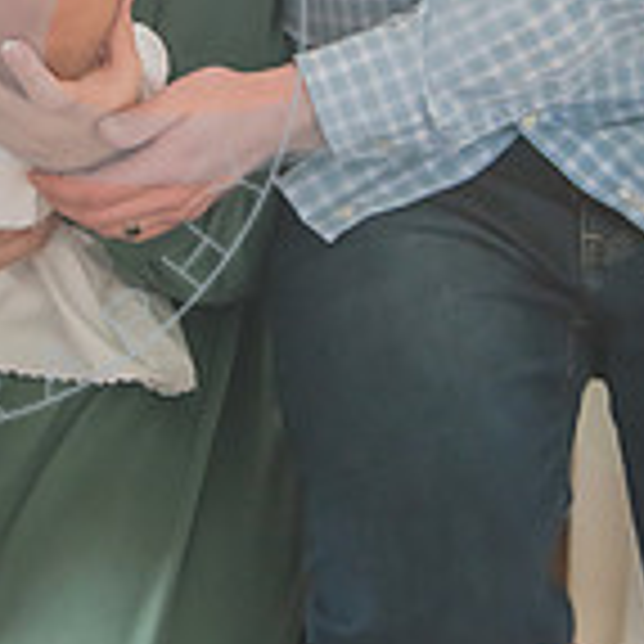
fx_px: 2021
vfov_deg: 16.5
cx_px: 90
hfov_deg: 17.9
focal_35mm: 96
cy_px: -324
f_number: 2.8
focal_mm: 36
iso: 2500
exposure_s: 1/125
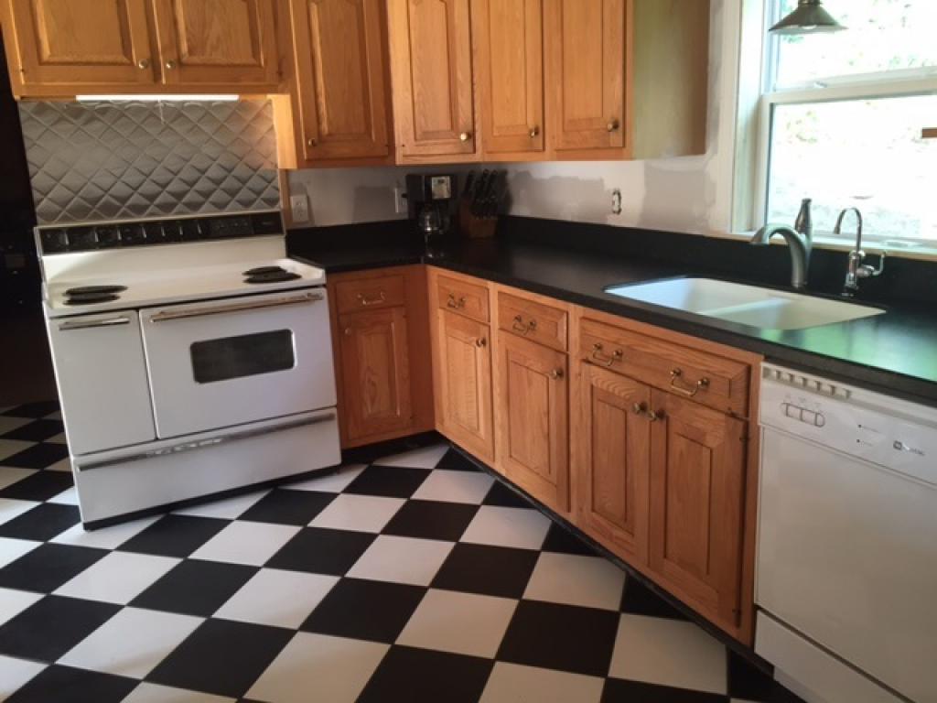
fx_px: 785
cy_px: 352
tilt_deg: -15.1
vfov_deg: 48.2
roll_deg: +0.0
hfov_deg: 61.7
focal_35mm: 29
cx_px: 468
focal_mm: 4.15
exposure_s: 1/30
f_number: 2.2
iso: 80
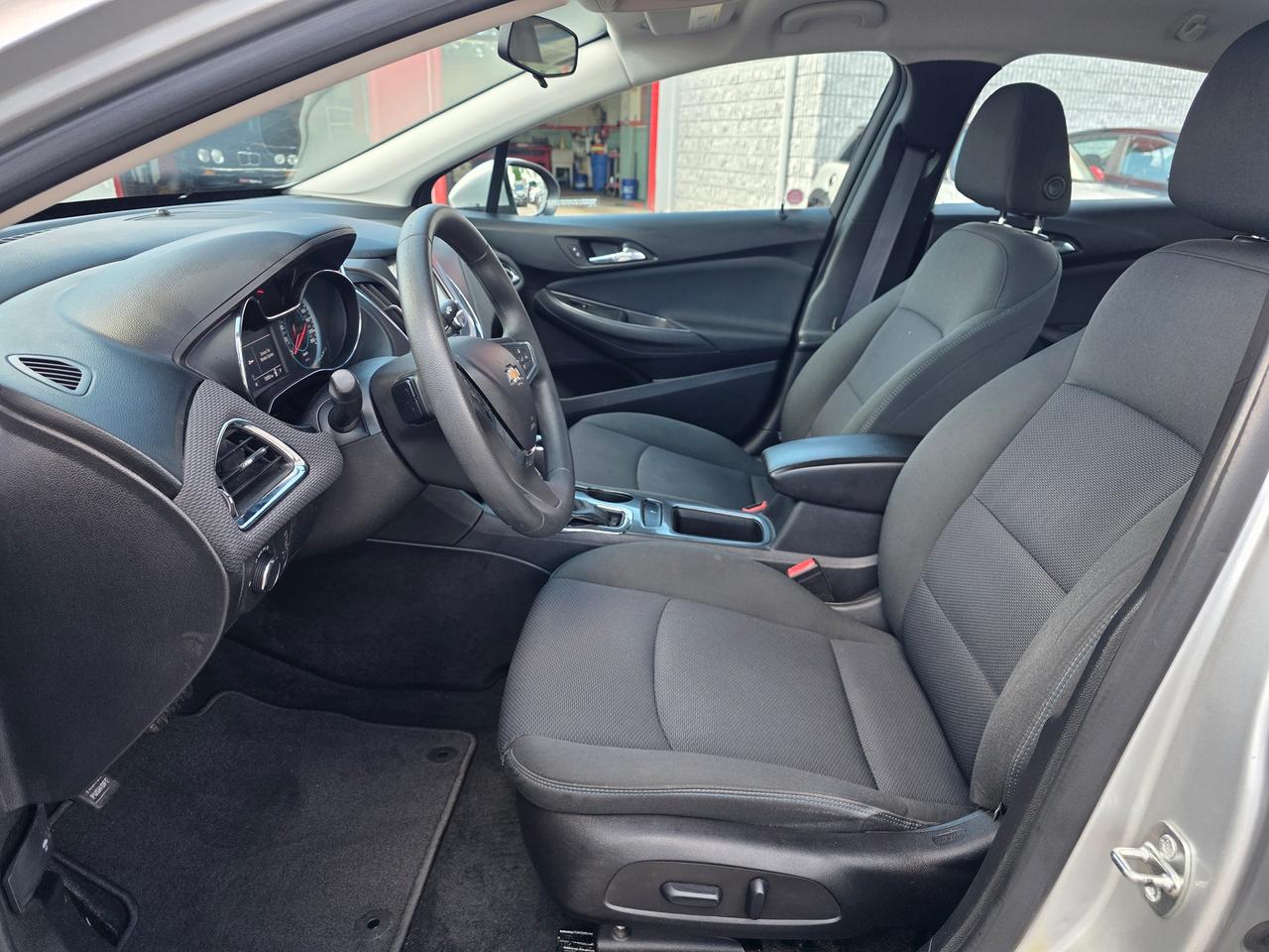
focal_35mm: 23
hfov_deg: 73.9
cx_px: 634
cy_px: 476
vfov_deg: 58.9
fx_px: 843
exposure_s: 1/180
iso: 64
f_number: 1.7
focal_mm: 6.3
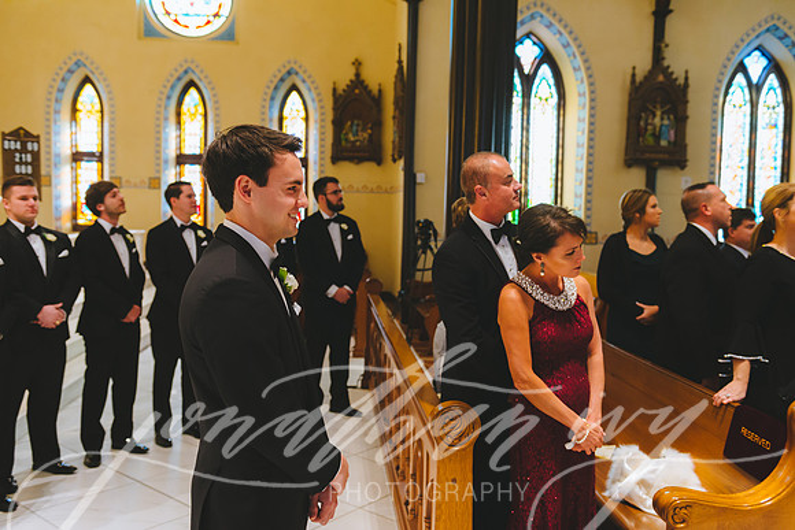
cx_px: 398
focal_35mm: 32
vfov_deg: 41.1
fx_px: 707
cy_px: 265
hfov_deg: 58.7
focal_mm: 32
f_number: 3.5
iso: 2500
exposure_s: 1/125
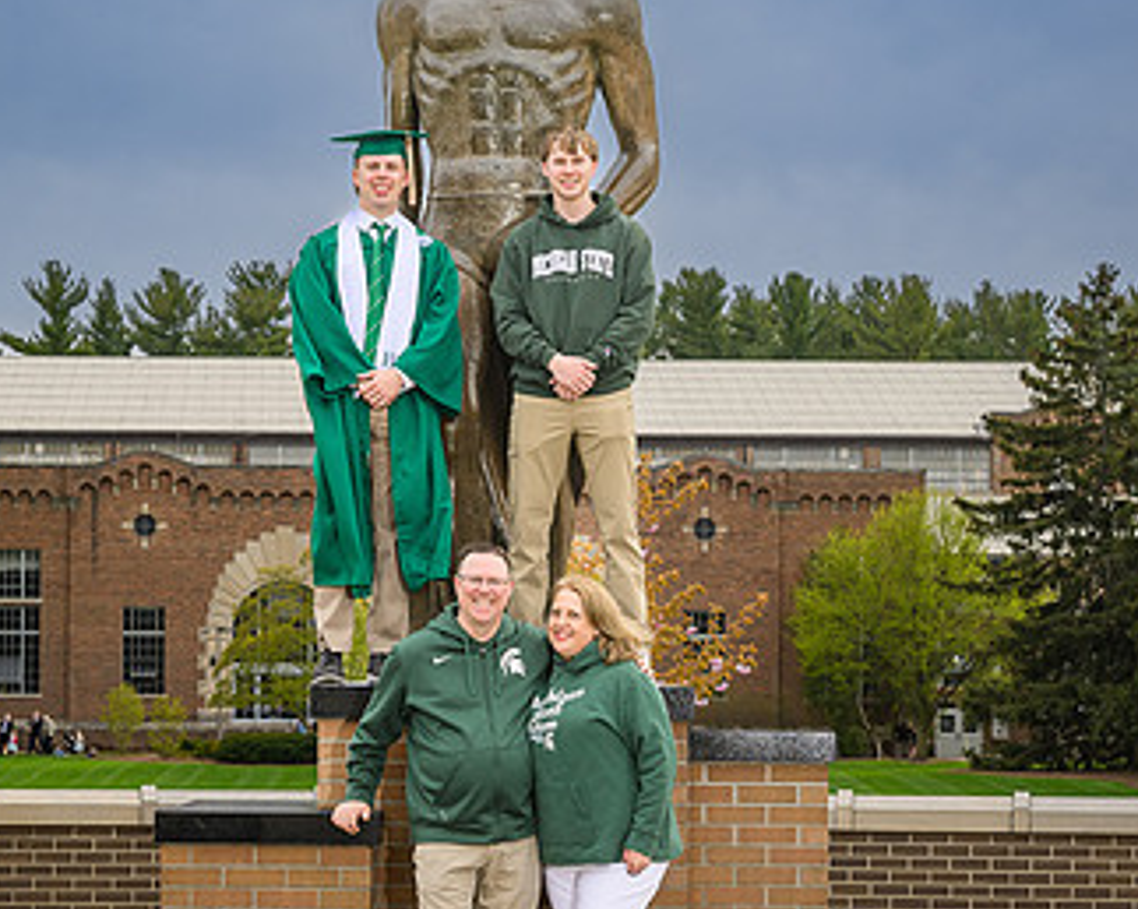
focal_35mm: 107
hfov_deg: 17.9
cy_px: 465
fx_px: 3602
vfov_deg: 14.4
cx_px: 503
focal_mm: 54
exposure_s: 1/200
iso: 64
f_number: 6.3
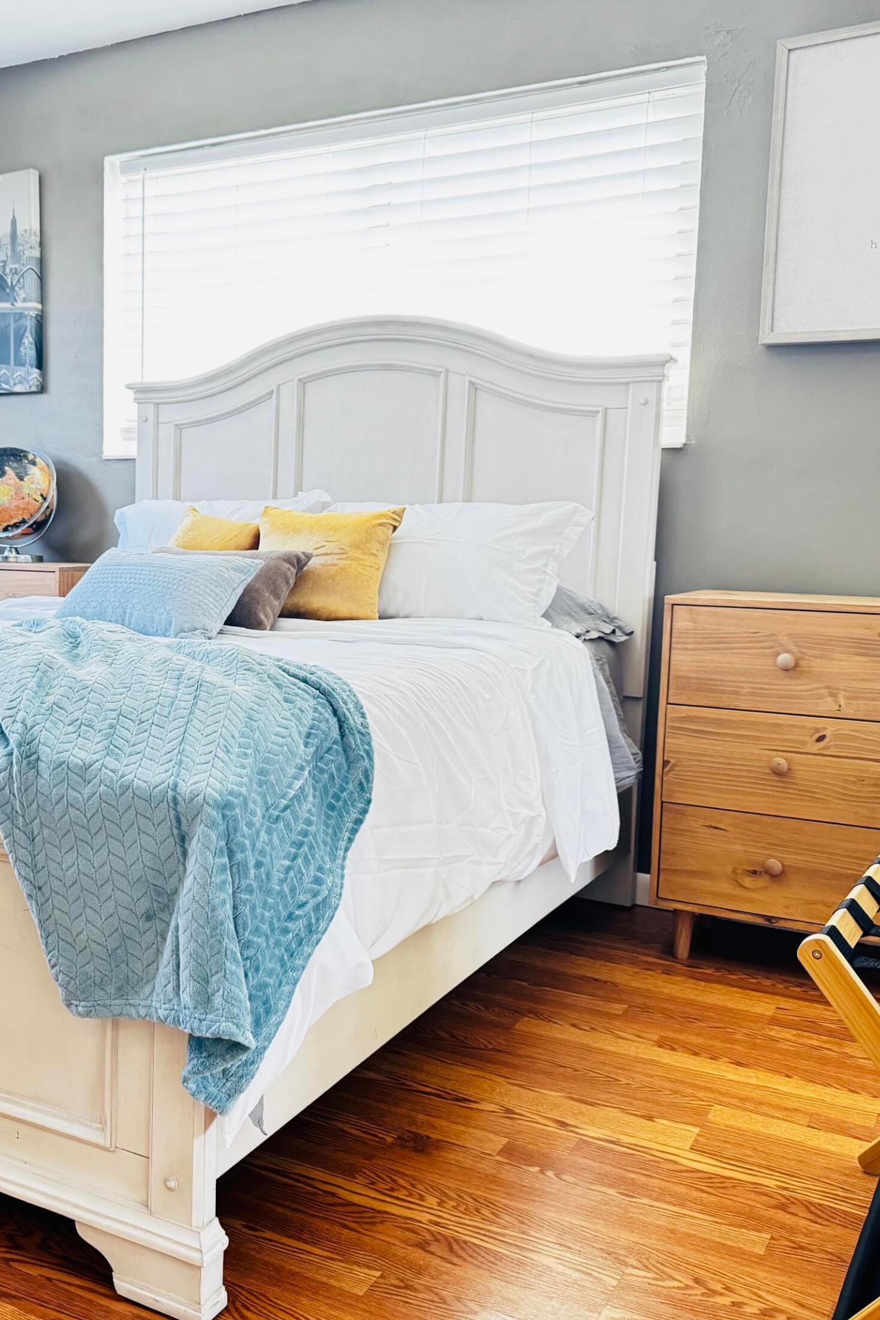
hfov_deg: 38.0
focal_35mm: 34
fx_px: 1246
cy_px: 658
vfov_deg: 55.8
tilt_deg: -6.6
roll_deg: -1.0
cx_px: 228
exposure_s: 1/60
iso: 500
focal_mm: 6.76
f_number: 1.78
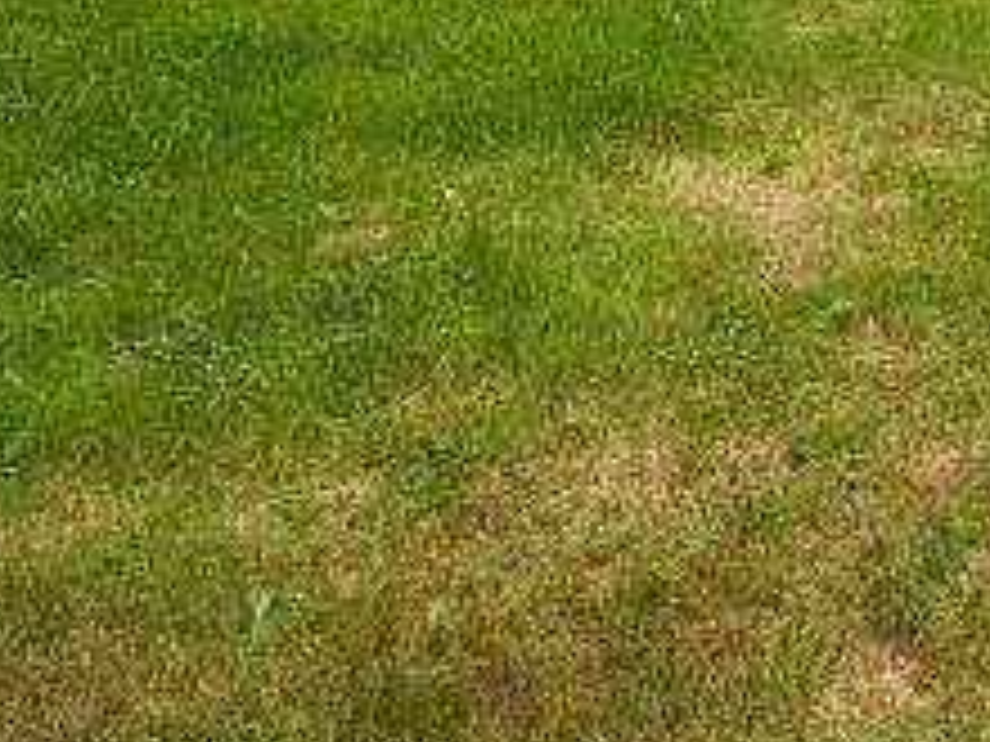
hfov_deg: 28.8
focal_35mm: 61
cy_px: -418
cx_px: 1080
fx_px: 1745
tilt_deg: -2.0
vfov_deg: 20.2
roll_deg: +0.4
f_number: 2.2
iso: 25
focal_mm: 2.22
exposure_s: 1/853
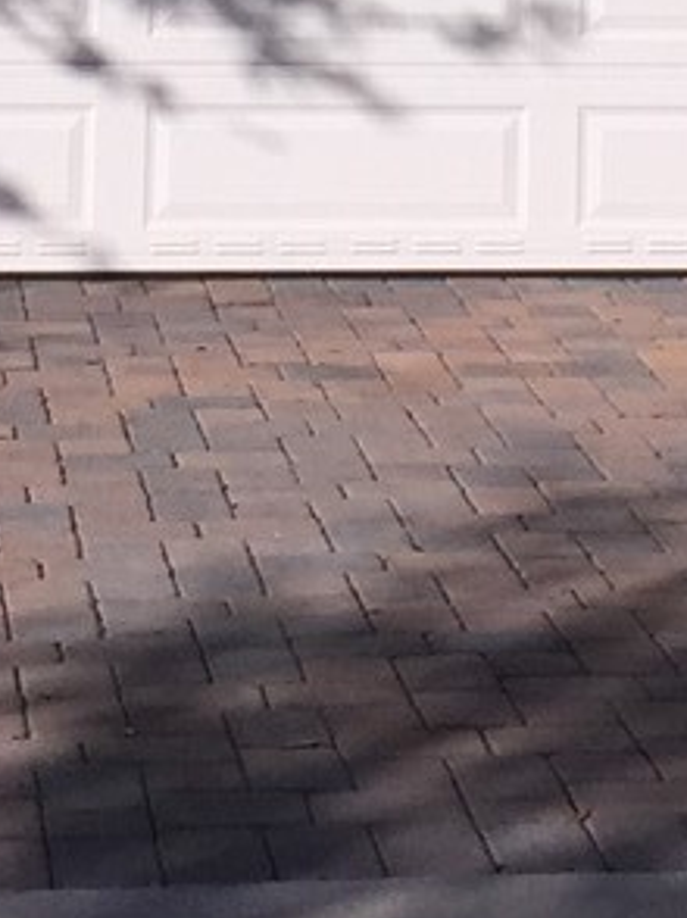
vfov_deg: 11.6
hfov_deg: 9.4
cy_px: -693
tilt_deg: +5.4
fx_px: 4187
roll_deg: -0.4
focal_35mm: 158
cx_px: 475
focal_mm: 4.15
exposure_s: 1/4950
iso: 32
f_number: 2.2
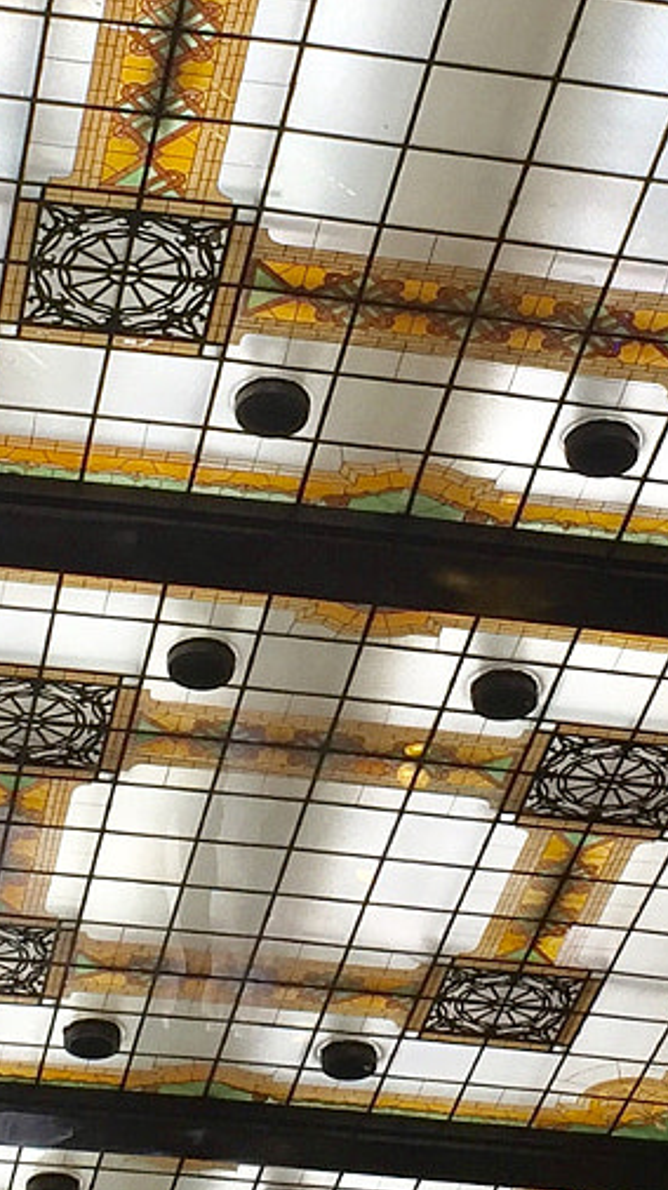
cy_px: 412
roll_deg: -0.3
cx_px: 325
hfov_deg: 12.1
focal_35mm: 100
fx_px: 3154
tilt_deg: +39.0
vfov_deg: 21.3
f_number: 2.2
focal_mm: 4.15
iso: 50
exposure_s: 1/100
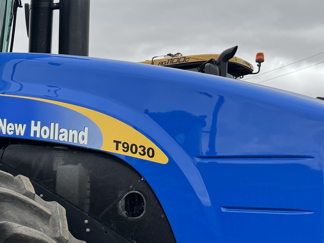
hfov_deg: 22.9
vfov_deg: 19.0
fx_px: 721
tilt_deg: -0.9
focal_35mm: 77
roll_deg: -0.3
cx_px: -84
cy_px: 186
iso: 80
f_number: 1.78
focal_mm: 6.76
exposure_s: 1/1869
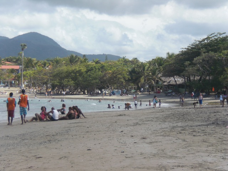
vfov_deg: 13.0
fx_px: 751
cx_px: 114
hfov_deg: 17.3
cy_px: 86
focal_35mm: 114
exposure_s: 1/320
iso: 64
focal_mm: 18.9
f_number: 5.9
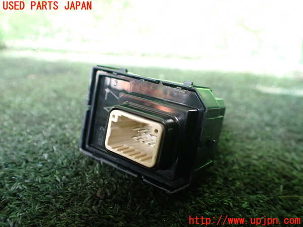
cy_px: 114
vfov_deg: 46.8
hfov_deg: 60.0
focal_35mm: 30
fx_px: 263
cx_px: 152
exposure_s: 1/125
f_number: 2.3
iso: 320
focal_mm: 5.4
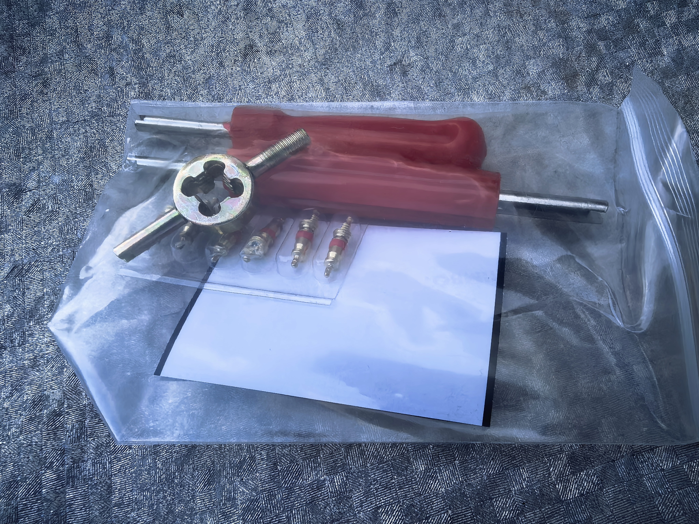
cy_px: 262
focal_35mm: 24
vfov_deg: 56.8
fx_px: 485
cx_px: 350
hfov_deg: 71.6
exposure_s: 1/100
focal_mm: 1.95
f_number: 2.2
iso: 200
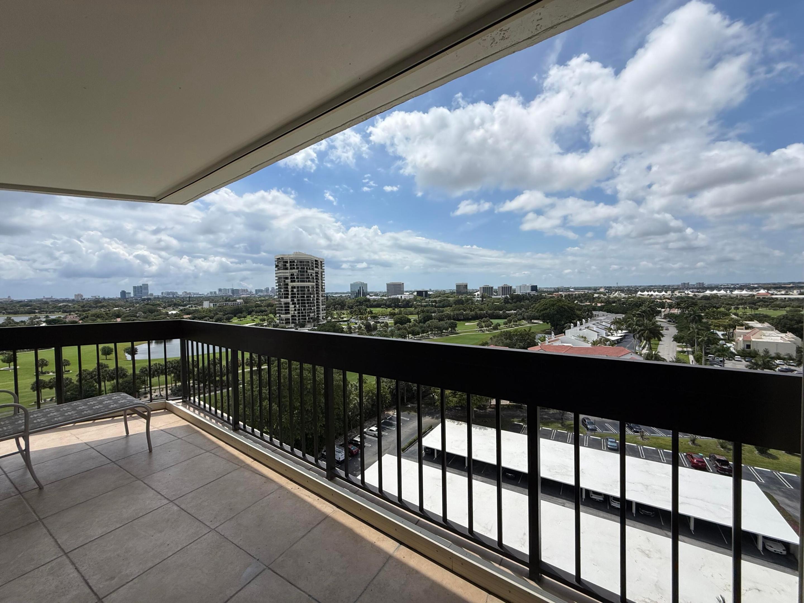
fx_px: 325
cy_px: 302
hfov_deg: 102.1
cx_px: 402
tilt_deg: -1.8
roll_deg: +1.3
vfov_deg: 85.7
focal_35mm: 14
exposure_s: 1/4425
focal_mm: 2.22
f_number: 2.2
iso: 50
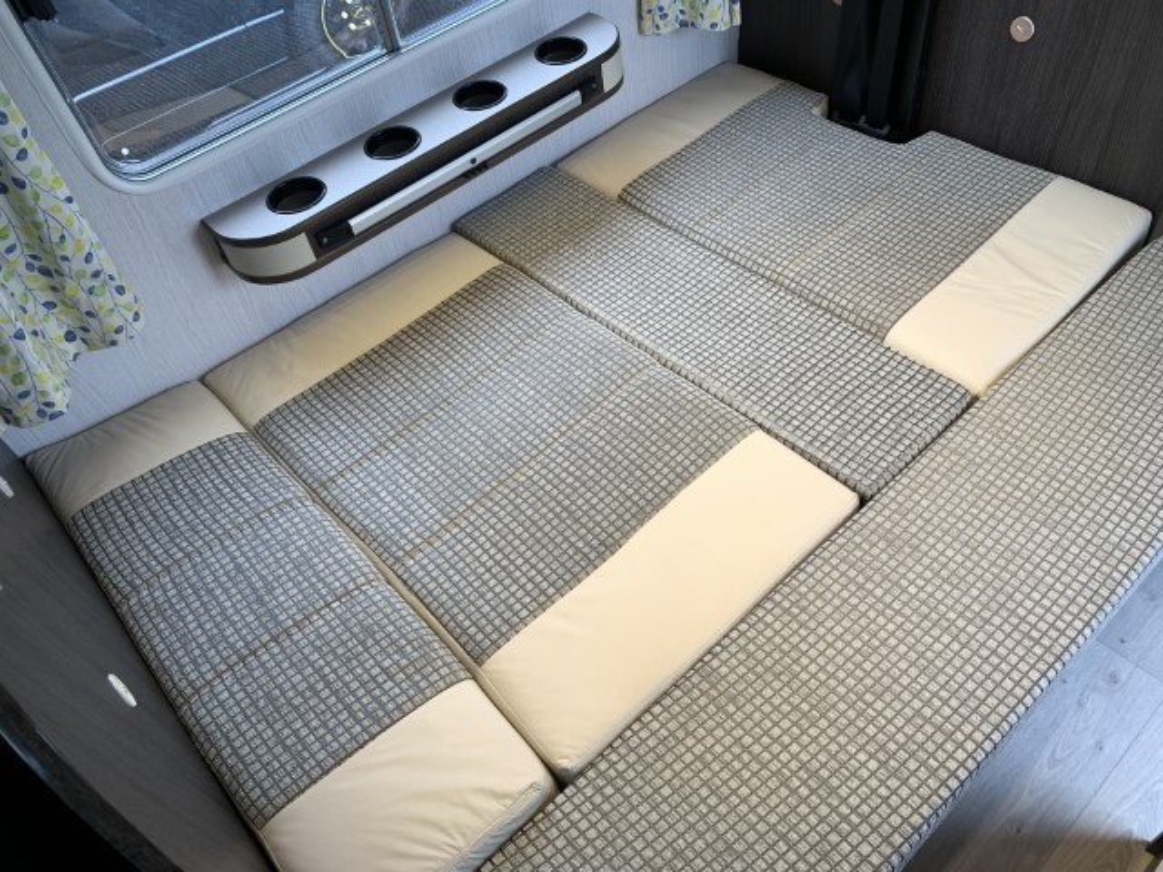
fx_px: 874
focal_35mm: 26
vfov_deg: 53.1
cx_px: 582
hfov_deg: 67.3
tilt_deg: -47.5
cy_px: 436
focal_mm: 4.25
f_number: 1.8
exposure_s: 1/121
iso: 32
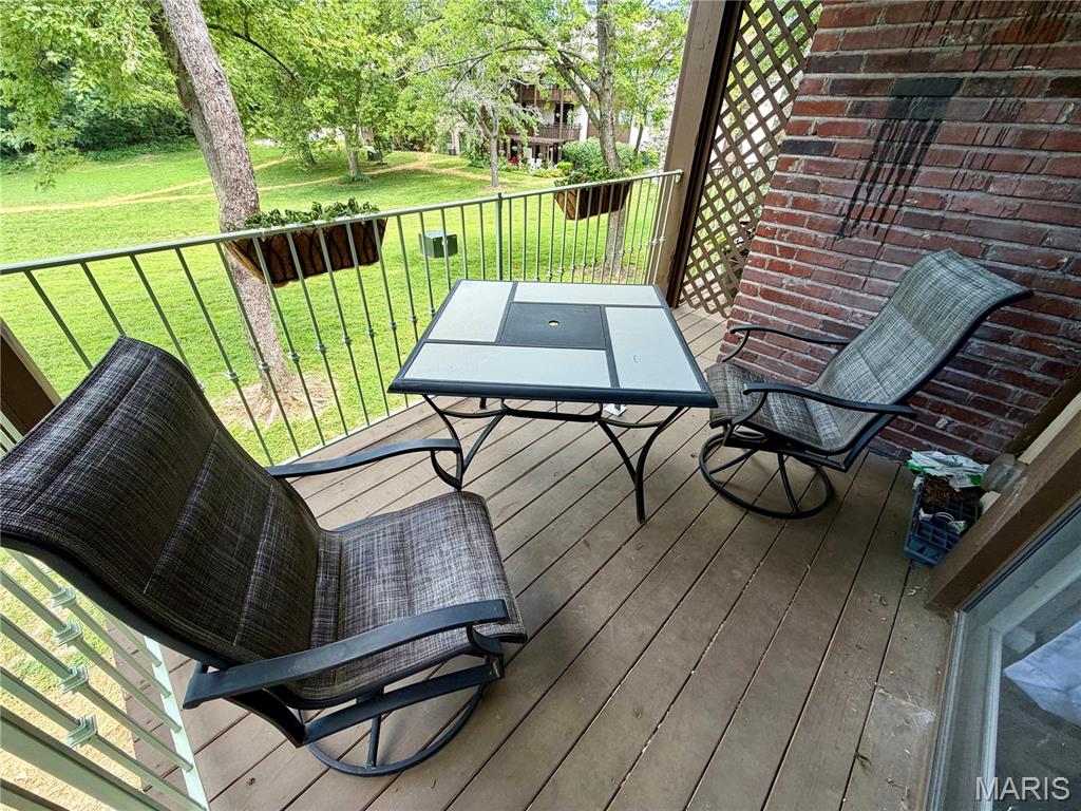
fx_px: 437
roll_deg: -1.7
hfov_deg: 102.1
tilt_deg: -34.7
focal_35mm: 14
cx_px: 540
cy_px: 406
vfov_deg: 85.7
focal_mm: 2.22
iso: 100
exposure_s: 1/121
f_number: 2.2
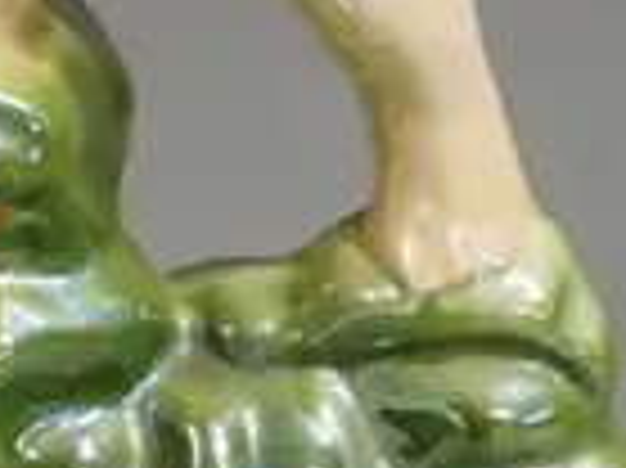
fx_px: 4535
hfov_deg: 7.6
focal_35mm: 251
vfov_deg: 5.8
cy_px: -364
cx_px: -563
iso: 3200
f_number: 6.3
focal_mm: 17
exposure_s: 1/80
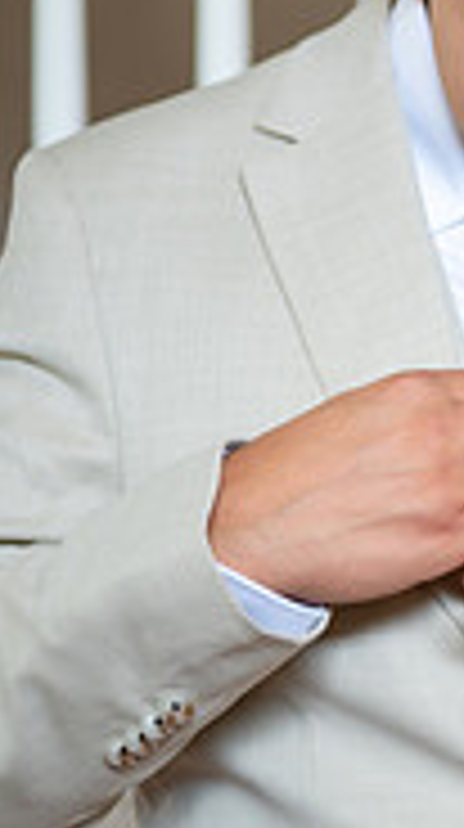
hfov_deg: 6.9
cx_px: 917
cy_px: 313
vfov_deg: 12.7
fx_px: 3710
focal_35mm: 169
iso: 200
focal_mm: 50
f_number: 1.8
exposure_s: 1/80
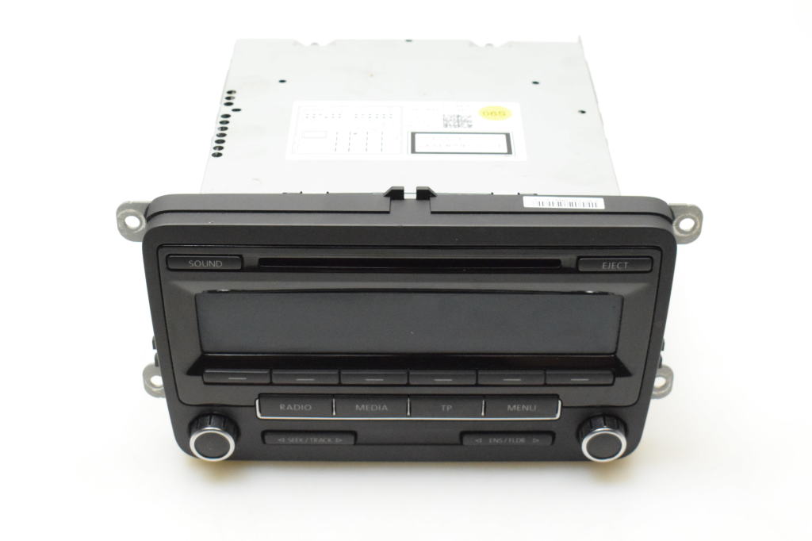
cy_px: 270
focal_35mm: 60
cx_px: 406
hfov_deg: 33.4
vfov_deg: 22.6
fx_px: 1353
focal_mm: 40
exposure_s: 1/400
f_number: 10
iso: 6400
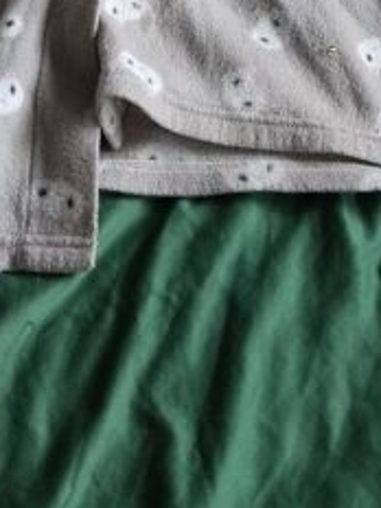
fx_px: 1174
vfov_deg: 21.7
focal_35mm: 80
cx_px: 151
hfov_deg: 18.4
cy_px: -173
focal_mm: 3.96
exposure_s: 1/50
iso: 64
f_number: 1.8
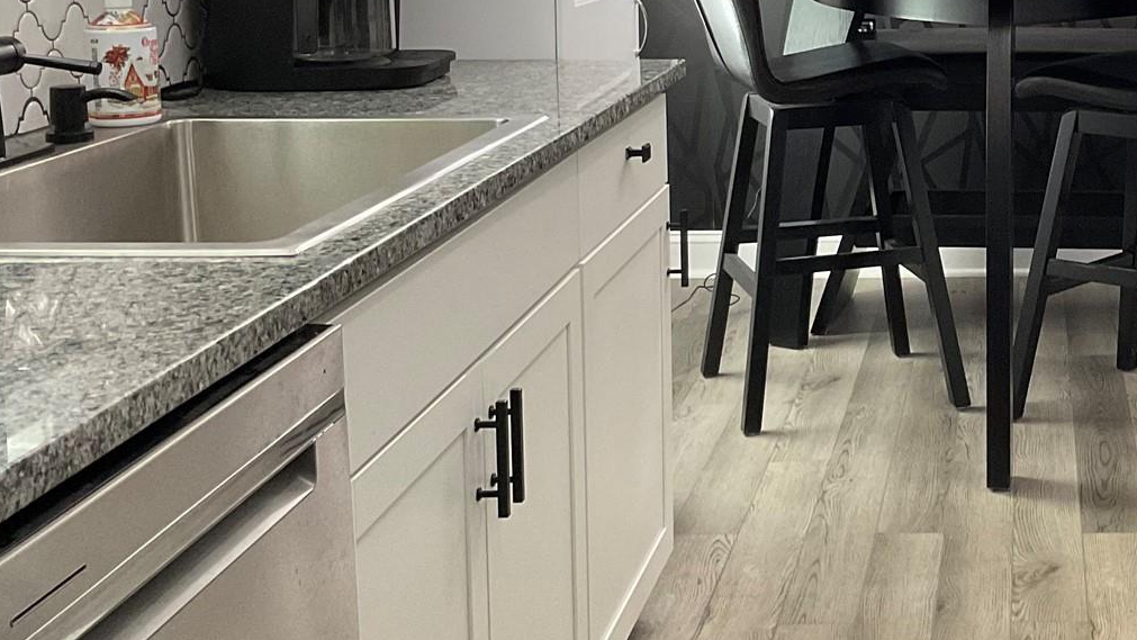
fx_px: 1930
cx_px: 1055
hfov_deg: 31.1
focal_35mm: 64
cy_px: 75
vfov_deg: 18.5
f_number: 1.8
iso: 125
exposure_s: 1/60
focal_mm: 3
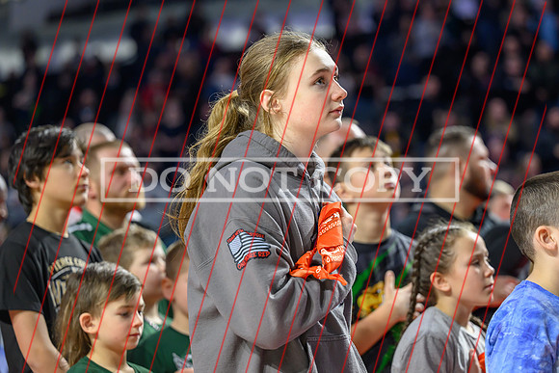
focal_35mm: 119
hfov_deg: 17.2
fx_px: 1851
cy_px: 176
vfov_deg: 11.5
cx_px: 311
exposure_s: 1/400
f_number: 2.8
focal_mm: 102
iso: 2200
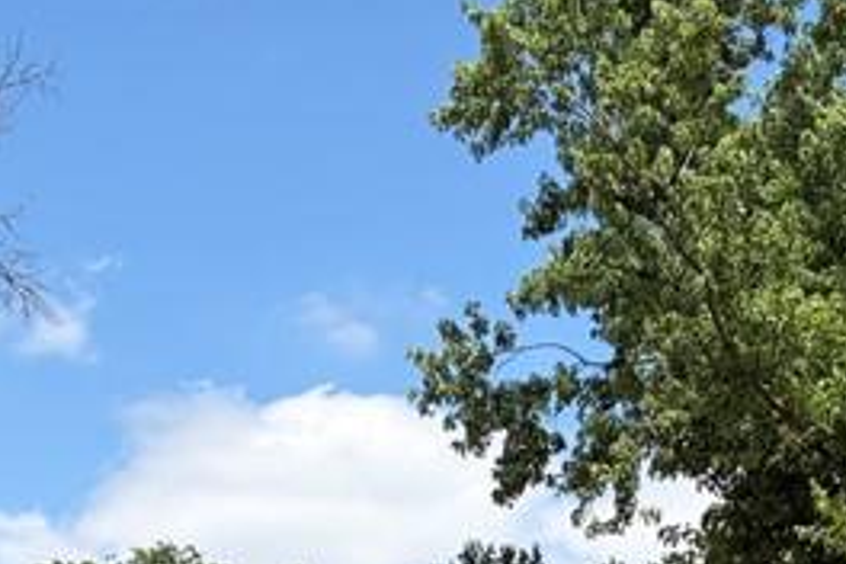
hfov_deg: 19.1
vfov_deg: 12.7
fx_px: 2467
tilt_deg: +10.8
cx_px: 763
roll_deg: -0.6
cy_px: 702
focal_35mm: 105
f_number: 1.6
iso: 50
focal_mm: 5.96
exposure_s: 1/2639
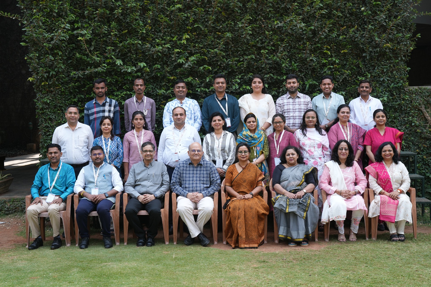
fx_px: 599
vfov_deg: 27.0
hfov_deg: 39.6
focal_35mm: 50
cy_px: 144
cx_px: 216
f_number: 8
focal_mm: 50
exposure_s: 1/125
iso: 320
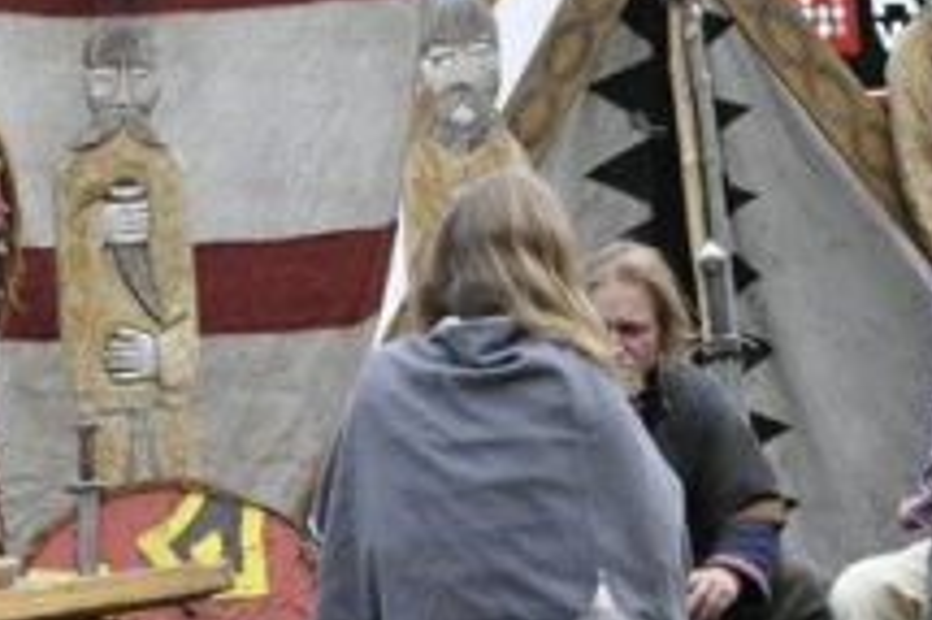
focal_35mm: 277
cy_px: 267
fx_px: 7166
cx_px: 43
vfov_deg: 5.0
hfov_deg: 7.4
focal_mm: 62
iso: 200
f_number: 7.1
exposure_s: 1/250
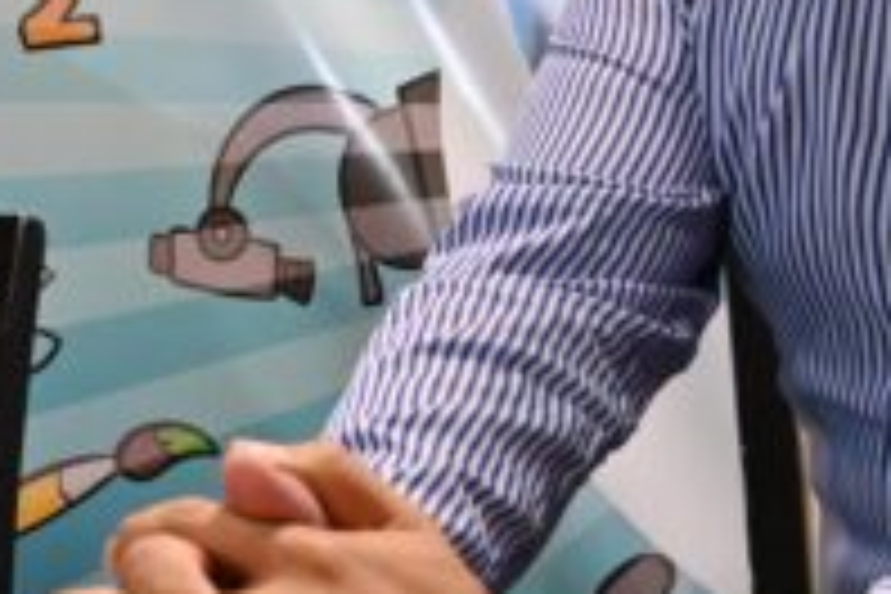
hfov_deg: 21.5
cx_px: -367
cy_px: -22
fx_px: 2029
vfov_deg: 16.3
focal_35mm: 82
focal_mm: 27
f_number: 7.1
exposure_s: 1/200
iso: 6400
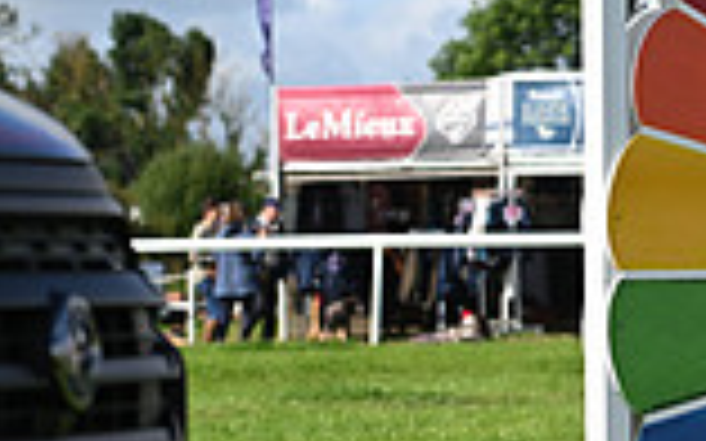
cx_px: 1300
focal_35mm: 320
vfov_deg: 4.1
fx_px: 6155
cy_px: -70
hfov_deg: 6.4
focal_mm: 85
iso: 160
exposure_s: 1/1250
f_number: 4
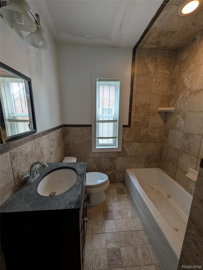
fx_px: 94
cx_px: 102
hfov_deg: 94.6
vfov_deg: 110.5
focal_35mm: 12
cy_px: 135
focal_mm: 2.02
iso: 58
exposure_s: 1/91.4
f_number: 1.7
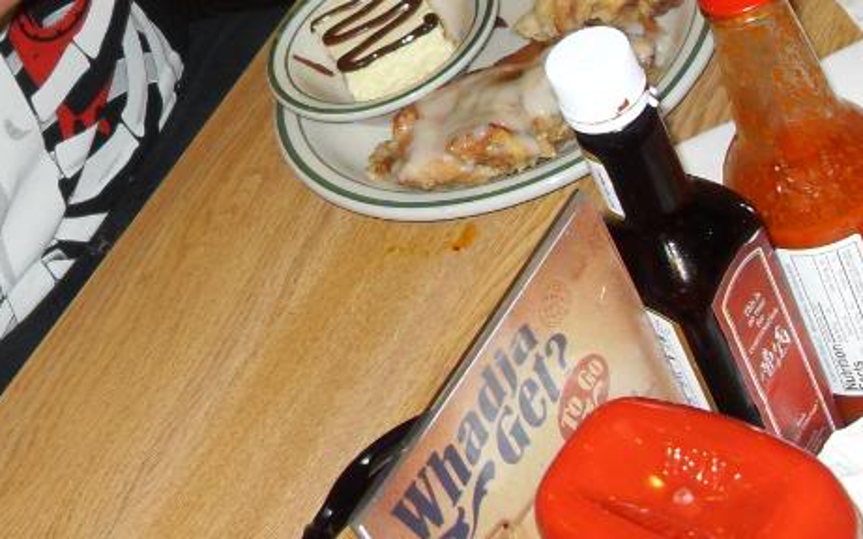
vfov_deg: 15.7
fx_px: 1881
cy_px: -120
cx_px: 144
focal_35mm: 80
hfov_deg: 25.3
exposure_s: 1/45
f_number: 2.8
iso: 100
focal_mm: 6.3
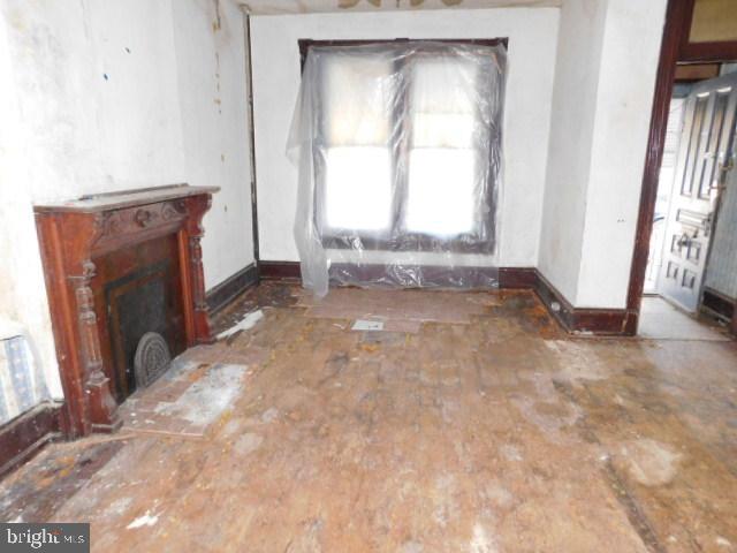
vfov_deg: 58.9
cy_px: 276
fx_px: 490
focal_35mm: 23
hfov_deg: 73.9
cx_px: 368
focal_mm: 4
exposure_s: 1/30
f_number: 3
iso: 450
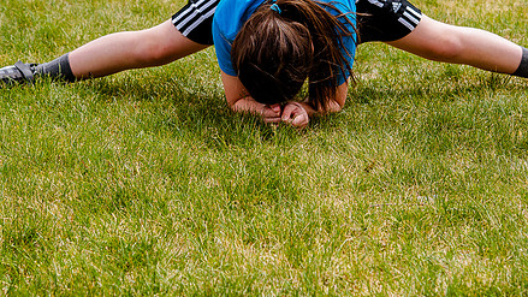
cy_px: 47
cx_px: 272
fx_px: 1554
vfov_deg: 10.9
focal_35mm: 111
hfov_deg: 19.3
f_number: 6.3
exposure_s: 1/640
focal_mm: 65
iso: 200
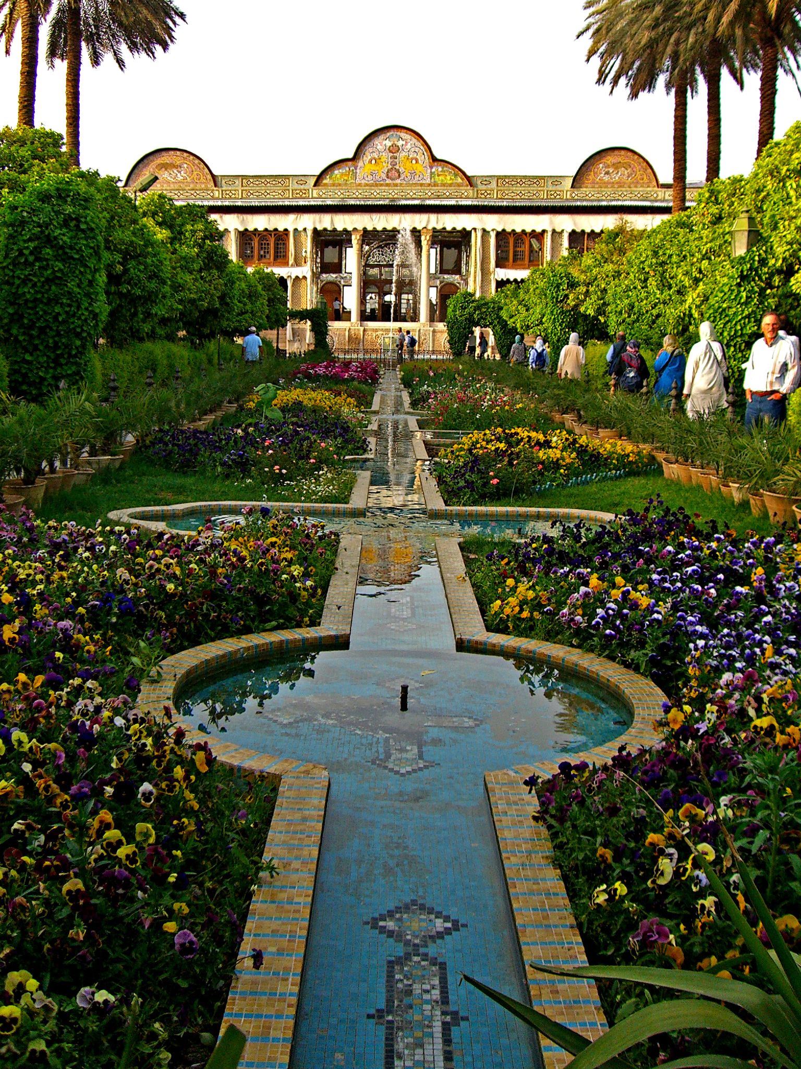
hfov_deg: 37.7
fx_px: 1172
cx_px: 400
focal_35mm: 38
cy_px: 534
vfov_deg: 49.0
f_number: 2.7
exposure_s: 1/250
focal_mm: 6.2
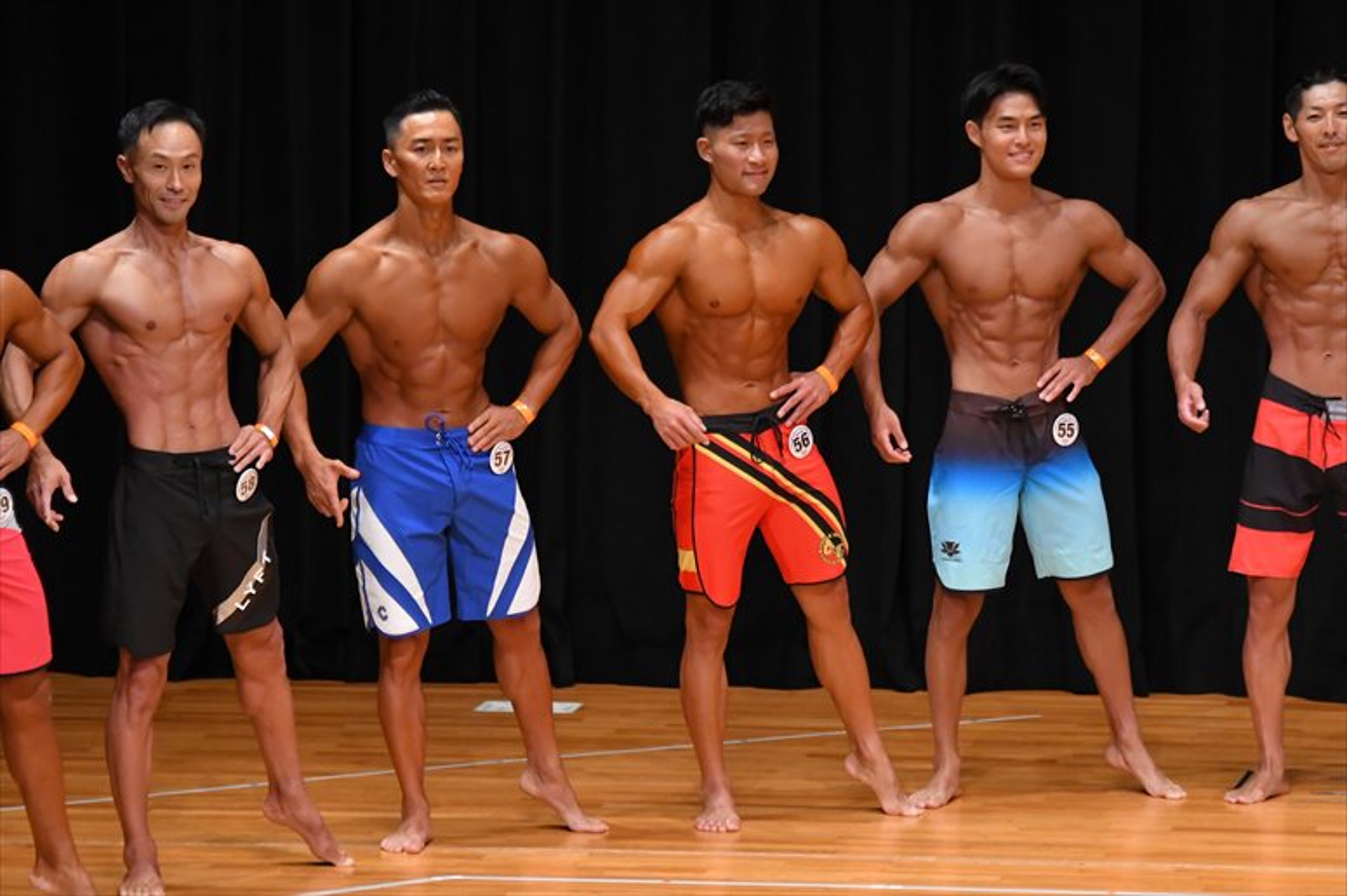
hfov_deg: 7.2
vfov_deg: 4.8
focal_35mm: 285
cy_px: 448
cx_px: 674
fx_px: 10659
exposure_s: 1/400
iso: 4000
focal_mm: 190
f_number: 5.6
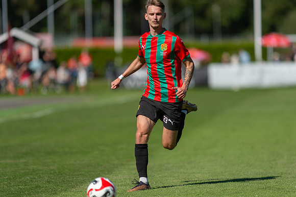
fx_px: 2465
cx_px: 148
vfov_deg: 4.6
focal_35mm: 300
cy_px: 98
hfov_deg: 6.9
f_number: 3.2
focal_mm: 300
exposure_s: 1/1600
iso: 100
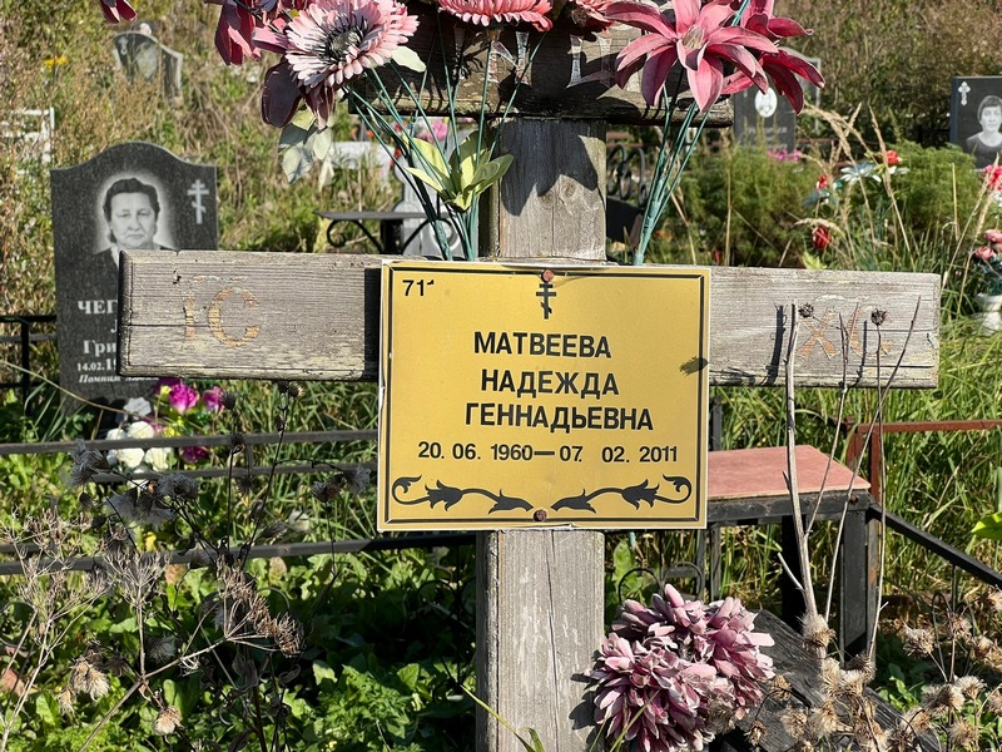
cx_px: 501
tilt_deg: -8.4
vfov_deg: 19.1
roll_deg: +1.0
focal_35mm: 77
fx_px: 2229
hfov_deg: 25.3
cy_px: 376
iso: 32
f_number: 2.8
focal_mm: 9
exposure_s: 1/430
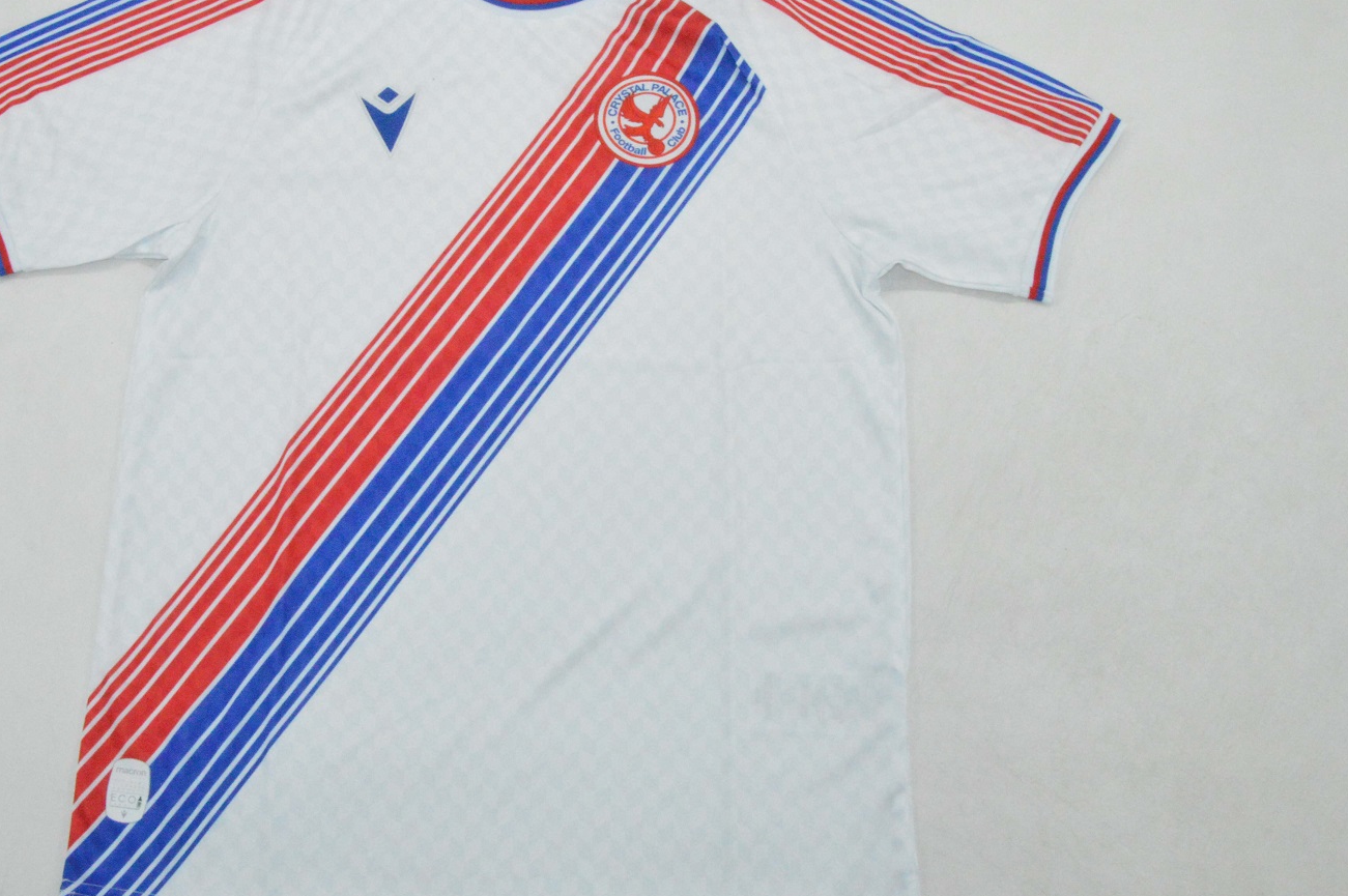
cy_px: 406
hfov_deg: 44.7
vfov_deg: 30.6
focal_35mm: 44
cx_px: 597
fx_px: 1635
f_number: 25
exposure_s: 1/200
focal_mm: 21
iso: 6400
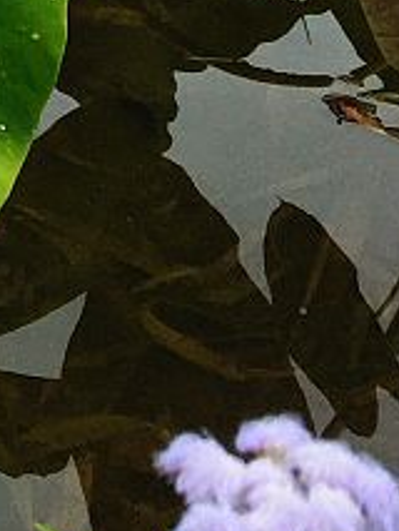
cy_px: -932
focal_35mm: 163
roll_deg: -1.7
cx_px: -486
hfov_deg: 8.5
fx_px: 2503
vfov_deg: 9.9
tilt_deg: -6.5
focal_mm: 4.15
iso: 32
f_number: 2.2
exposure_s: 1/1130
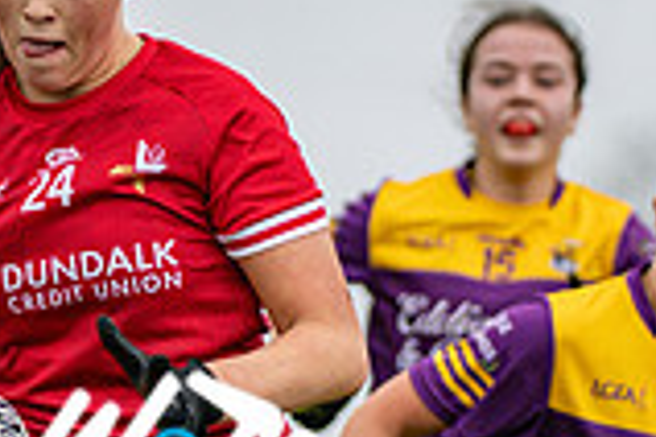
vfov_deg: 2.4
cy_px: 546
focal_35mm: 582
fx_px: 10605
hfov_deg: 3.5
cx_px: 173
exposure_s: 1/1000
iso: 400
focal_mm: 160
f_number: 2.8
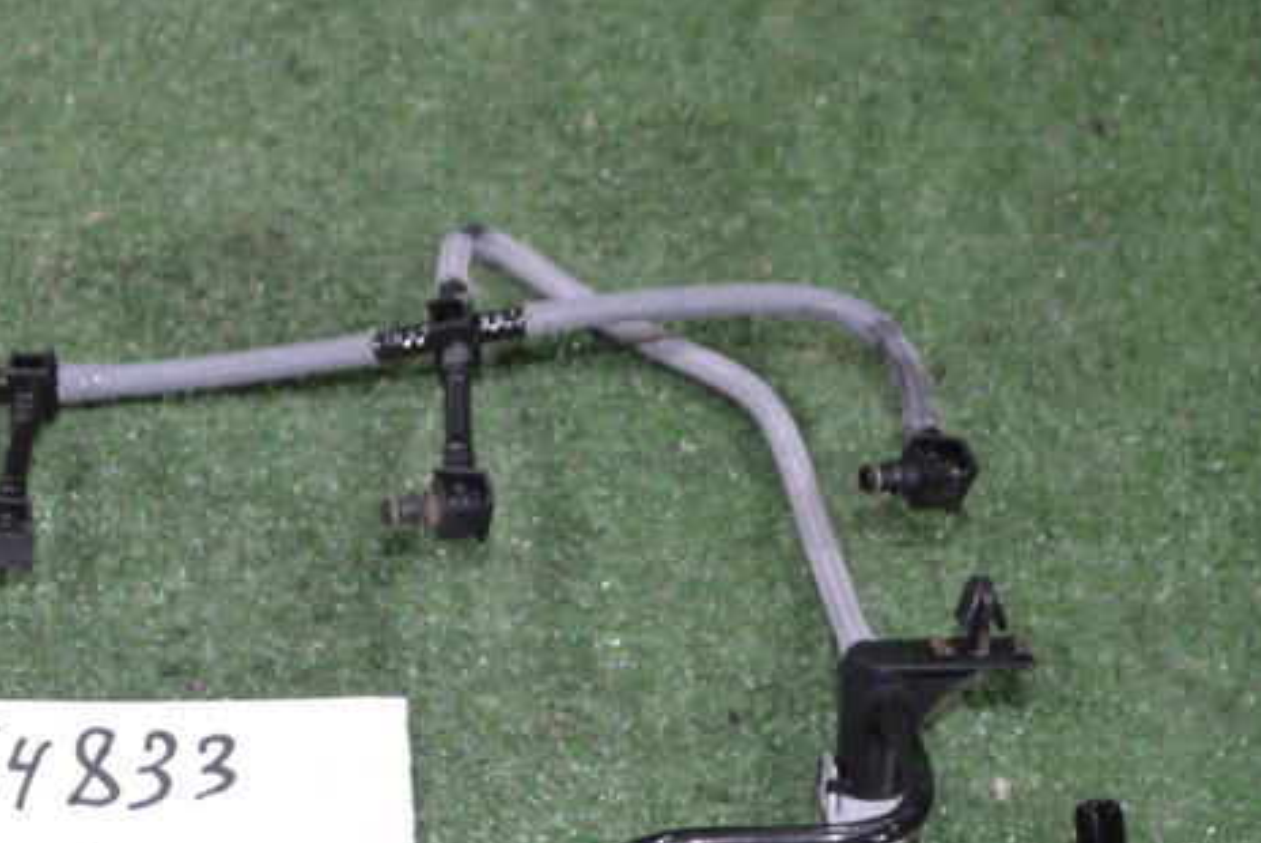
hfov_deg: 29.8
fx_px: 2313
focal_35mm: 66
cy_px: 721
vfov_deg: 20.3
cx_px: 250
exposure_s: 1/60
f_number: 3.8
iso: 640
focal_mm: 20
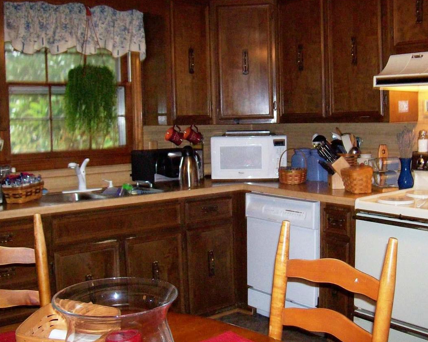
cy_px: 171
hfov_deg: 42.9
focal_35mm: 43
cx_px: 221
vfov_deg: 34.9
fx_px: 545
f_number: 2.7
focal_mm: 6
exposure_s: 1/64
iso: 140
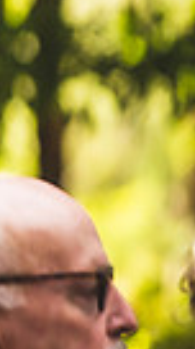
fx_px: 8259
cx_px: -475
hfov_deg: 1.3
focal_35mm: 894
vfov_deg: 2.4
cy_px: 86
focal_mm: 200
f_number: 2.8
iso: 500
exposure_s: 1/640
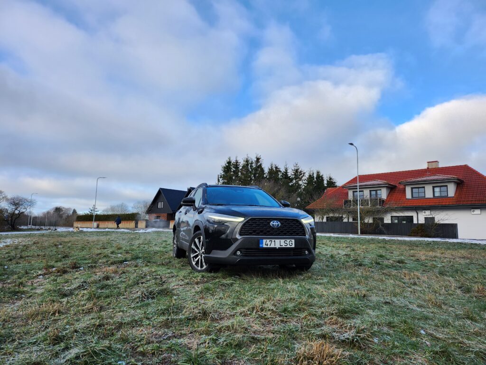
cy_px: 182
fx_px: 337
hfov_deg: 71.6
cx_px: 243
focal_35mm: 24
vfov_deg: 56.8
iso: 50
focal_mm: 5
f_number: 1.8
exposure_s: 1/626
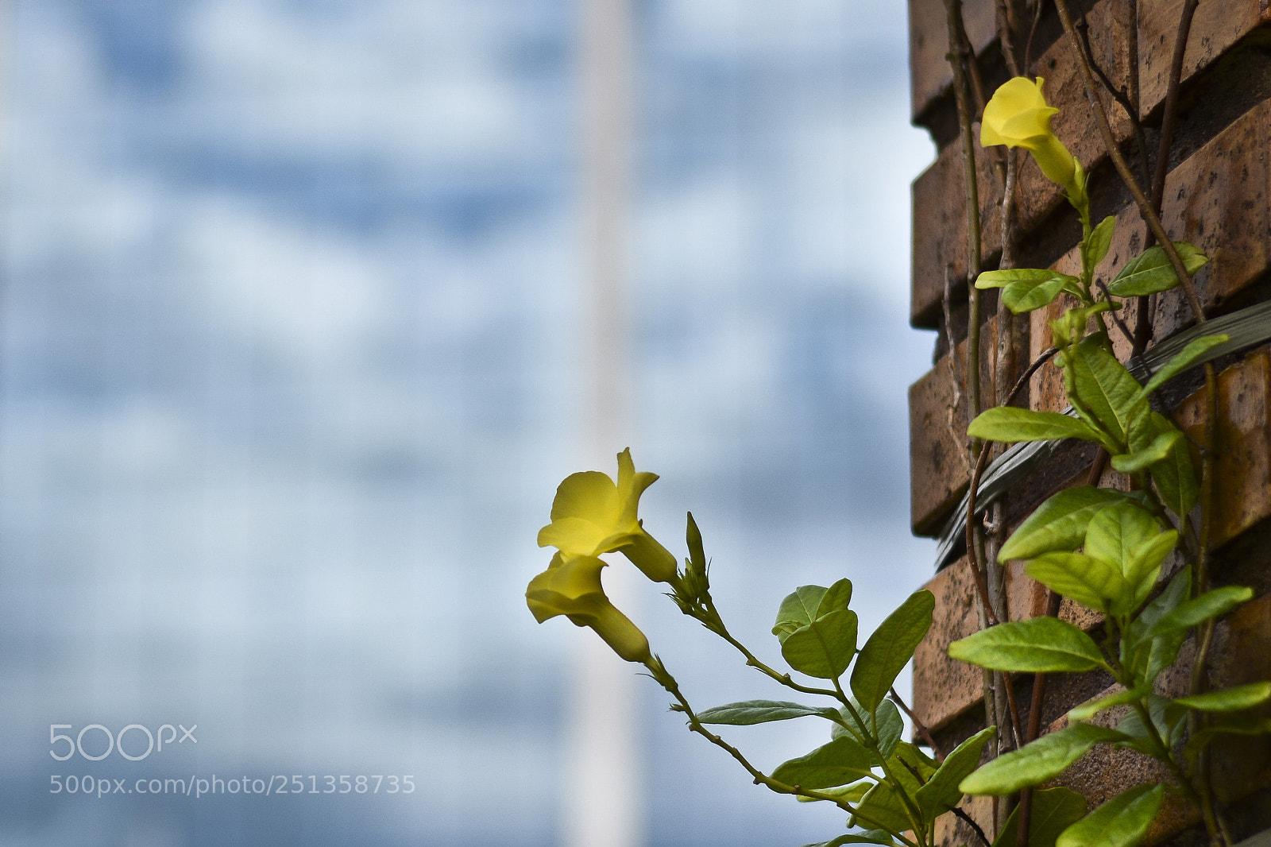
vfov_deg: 18.2
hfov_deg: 27.0
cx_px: 636
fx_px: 2647
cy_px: 424
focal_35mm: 75
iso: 100
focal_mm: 50
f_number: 2.8
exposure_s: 1/2500
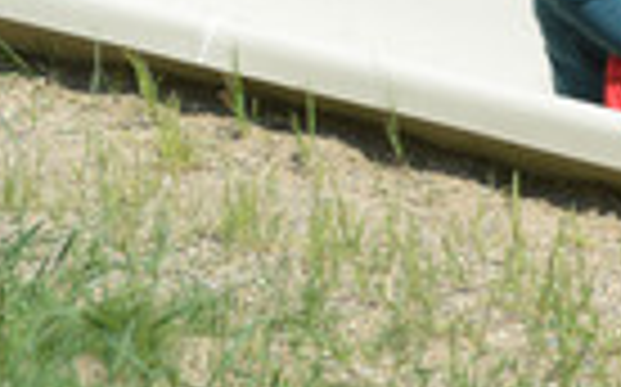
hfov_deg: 3.6
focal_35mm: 575
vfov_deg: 2.3
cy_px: 205
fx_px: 9724
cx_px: 864
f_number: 6.3
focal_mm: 195
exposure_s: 1/640
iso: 220
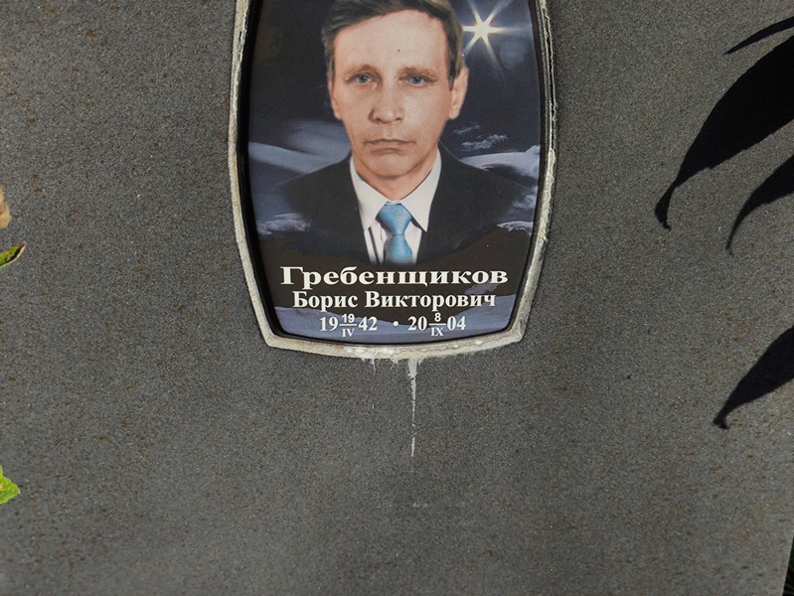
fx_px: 1147
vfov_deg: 29.1
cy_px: 298
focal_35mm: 50
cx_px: 397
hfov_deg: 38.2
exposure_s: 1/1908
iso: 50
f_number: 1.7
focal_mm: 4.71
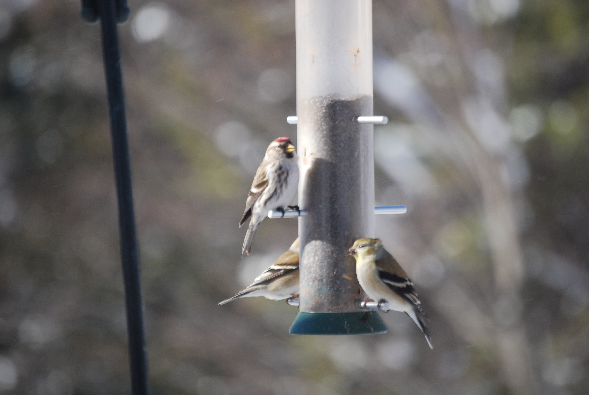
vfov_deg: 4.6
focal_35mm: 300
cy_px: 198
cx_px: 294
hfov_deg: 6.9
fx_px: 4914
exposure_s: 1/500
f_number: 5.6
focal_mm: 200
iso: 360
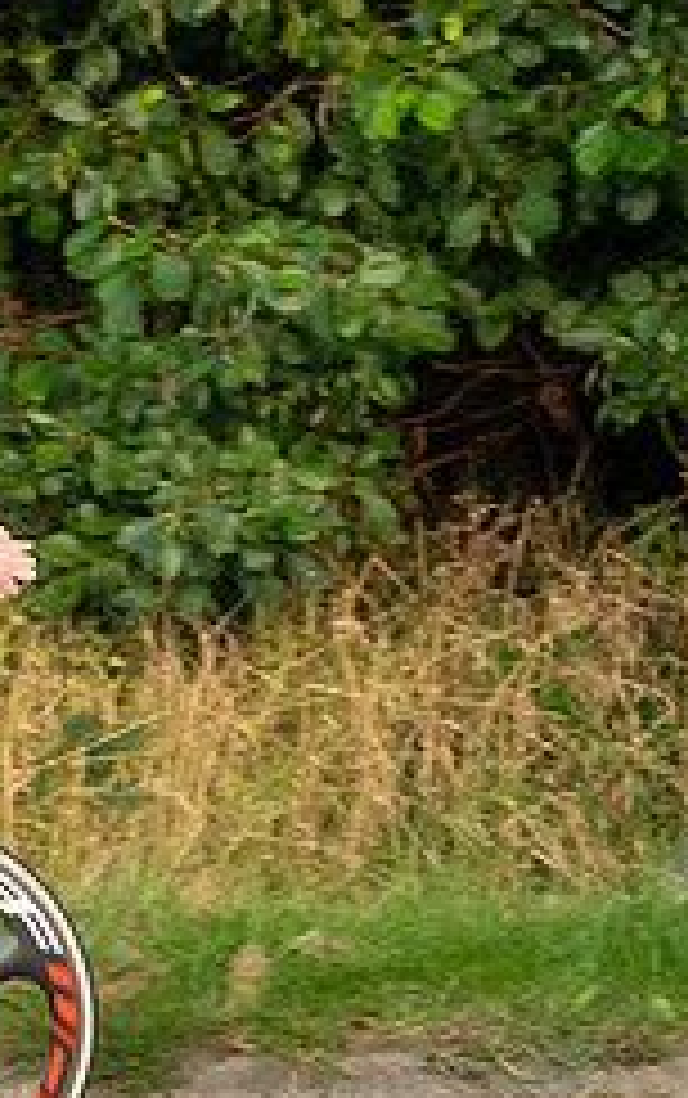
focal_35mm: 794
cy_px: 336
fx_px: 23764
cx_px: -207
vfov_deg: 2.6
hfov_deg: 1.7
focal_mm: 165
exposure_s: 1/1000
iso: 1250
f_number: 4
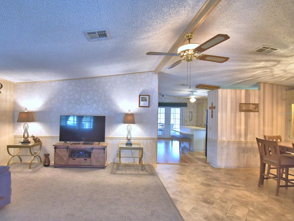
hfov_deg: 90.4
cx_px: 125
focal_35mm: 17
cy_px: 114
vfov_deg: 74.7
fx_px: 144
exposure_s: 1/30
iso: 900
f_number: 4.5
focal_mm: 10
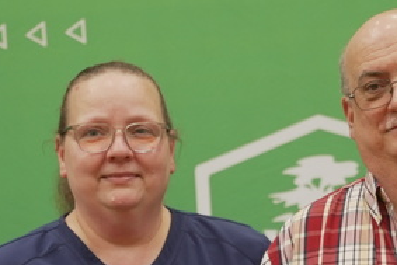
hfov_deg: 8.7
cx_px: 237
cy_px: 400
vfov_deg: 5.8
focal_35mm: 235
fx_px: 2597
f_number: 2.8
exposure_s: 1/100
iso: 640
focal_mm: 65.1
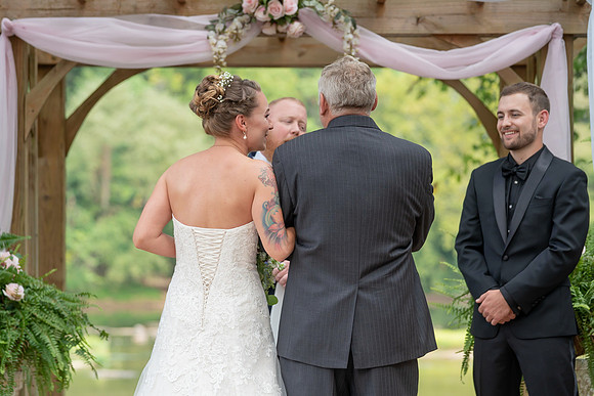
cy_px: 174
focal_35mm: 132
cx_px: 263
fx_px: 2184
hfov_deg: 15.5
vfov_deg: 10.4
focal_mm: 116
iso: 250
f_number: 4
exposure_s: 1/200
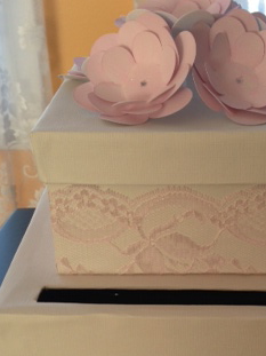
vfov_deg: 27.5
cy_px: 321
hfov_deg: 21.5
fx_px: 697
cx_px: 183
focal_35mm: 68
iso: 50
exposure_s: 1/30
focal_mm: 4.13
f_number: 2.4
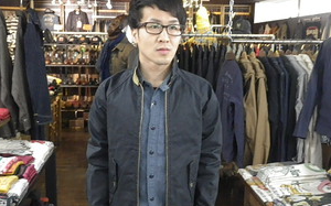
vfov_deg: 24.8
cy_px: 126
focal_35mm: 52
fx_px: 469
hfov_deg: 38.9
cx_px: 161
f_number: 4.2
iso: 800
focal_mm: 7.5
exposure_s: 1/20
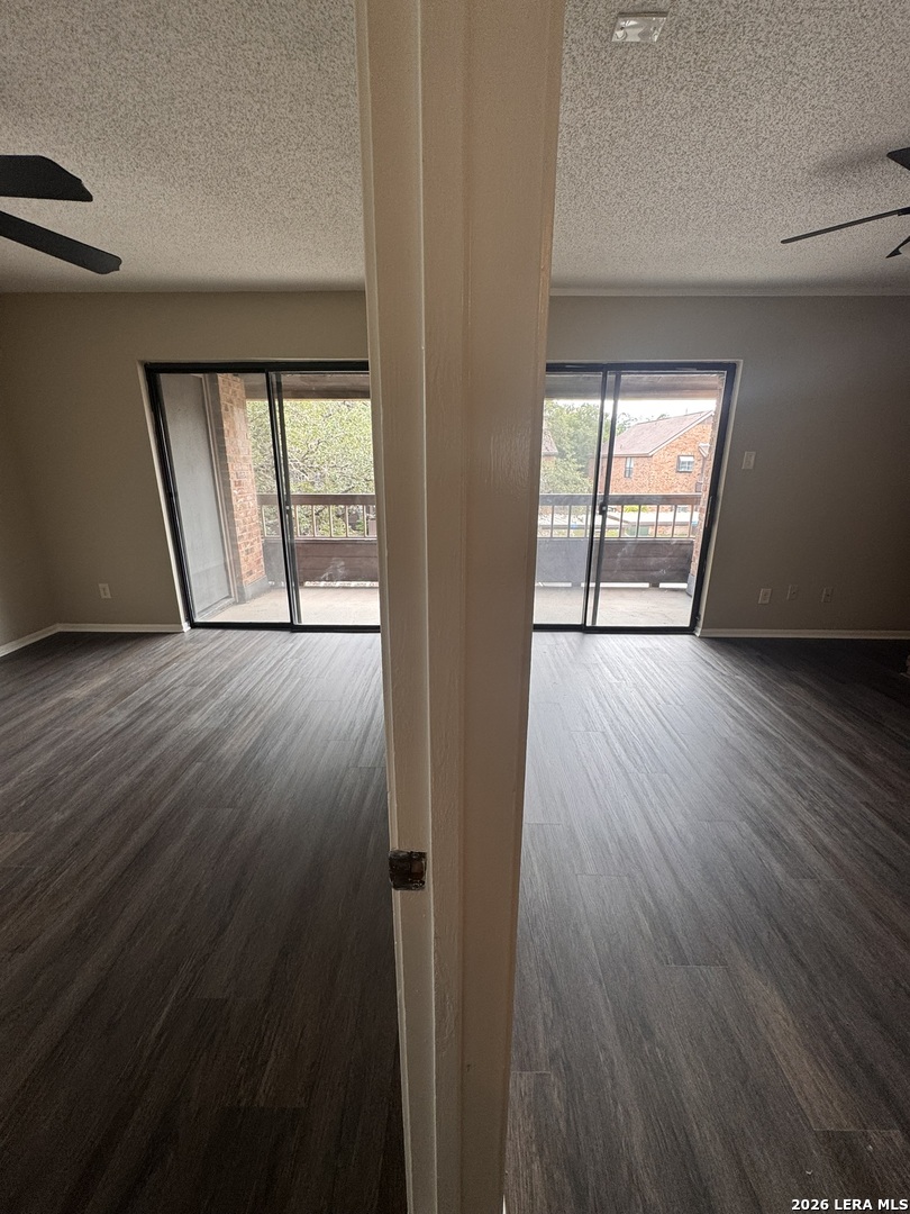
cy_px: 607
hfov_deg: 85.7
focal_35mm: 14
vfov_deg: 102.1
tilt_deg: -16.7
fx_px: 491
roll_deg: +0.4
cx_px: 455
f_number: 2.2
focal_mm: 2.22
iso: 80
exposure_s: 1/120
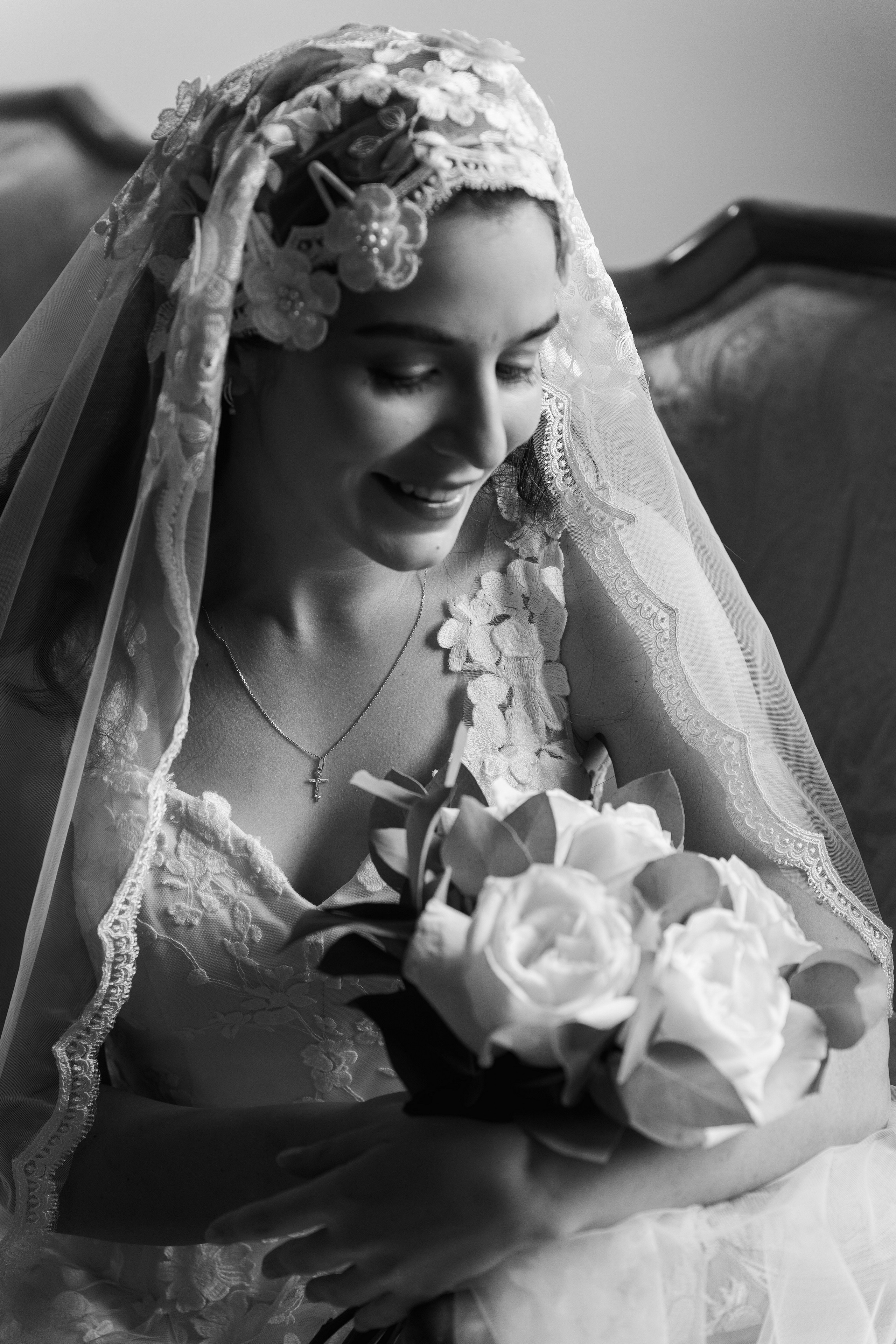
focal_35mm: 75
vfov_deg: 27.0
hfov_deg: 18.2
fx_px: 2800
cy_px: 672
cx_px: 448
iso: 640
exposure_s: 1/125
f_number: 3.5
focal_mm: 75
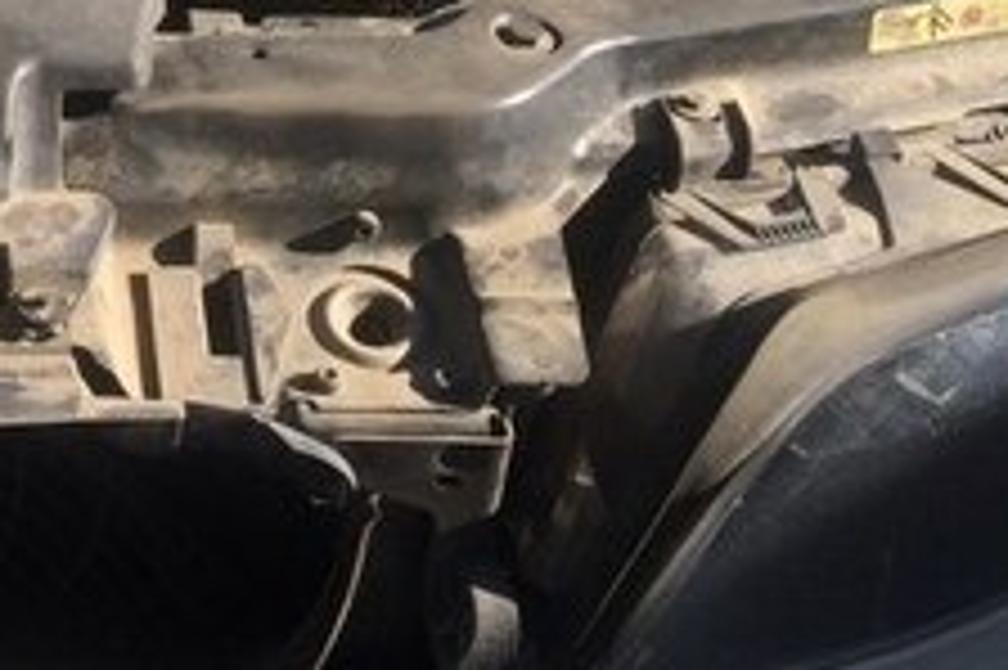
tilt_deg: -32.0
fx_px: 2490
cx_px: -324
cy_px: -232
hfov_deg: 20.7
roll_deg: -1.1
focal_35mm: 89
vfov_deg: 14.6
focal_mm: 4.15
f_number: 2.2
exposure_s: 1/838
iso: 32
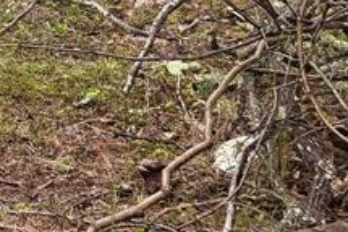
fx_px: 1149
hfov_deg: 13.7
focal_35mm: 119
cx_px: -418
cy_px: -297
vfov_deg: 10.2
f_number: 1.78
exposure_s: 1/109
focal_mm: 6.76
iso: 200
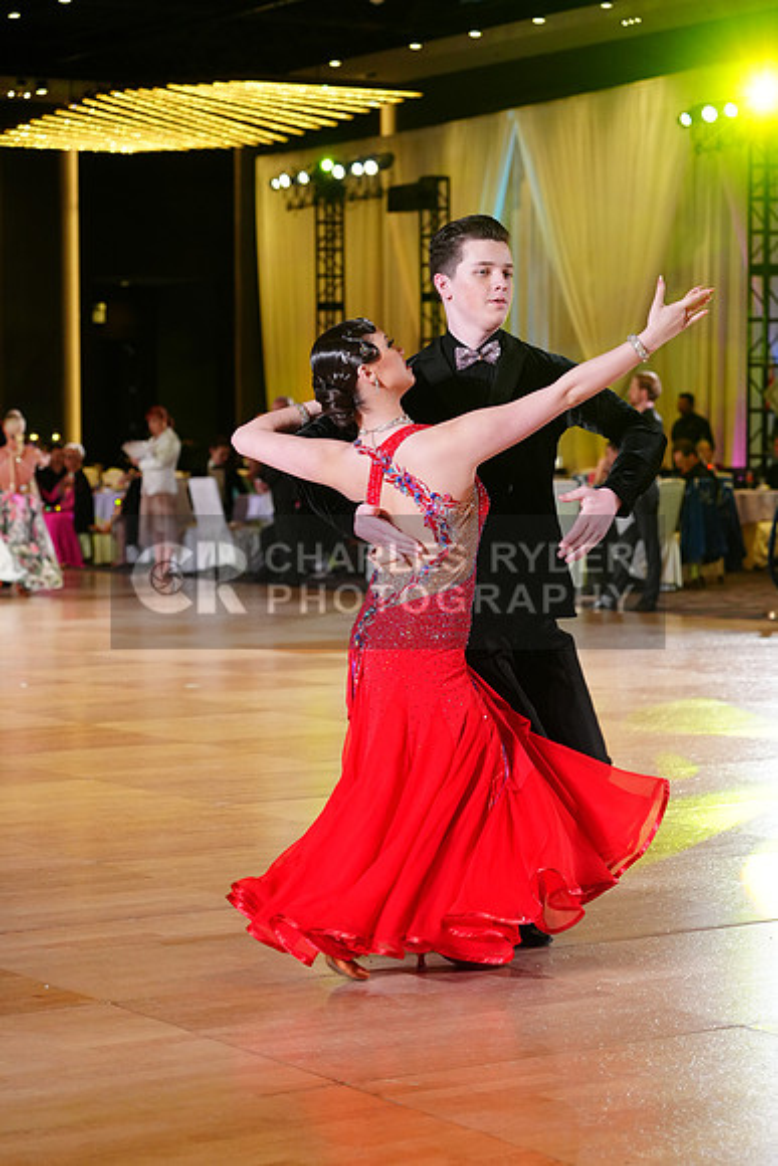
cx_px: 389
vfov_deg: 24.5
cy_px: 583
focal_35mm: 83
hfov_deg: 16.5
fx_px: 2689
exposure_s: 1/400
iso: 2500
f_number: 4
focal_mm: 83
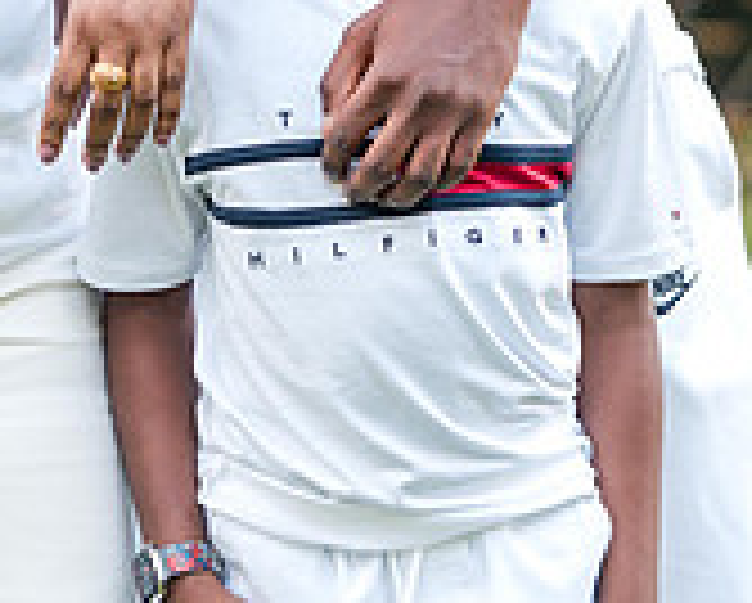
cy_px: -343
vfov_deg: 4.4
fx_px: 7799
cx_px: 14
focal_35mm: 350
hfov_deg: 5.5
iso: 160
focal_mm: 85
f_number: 2.5
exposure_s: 1/80
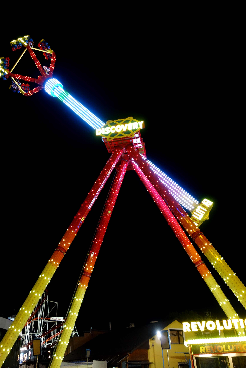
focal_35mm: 33
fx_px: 338
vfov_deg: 57.0
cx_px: 106
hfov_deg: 39.9
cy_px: 159
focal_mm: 10.4
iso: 800
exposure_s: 1/80
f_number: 1.8
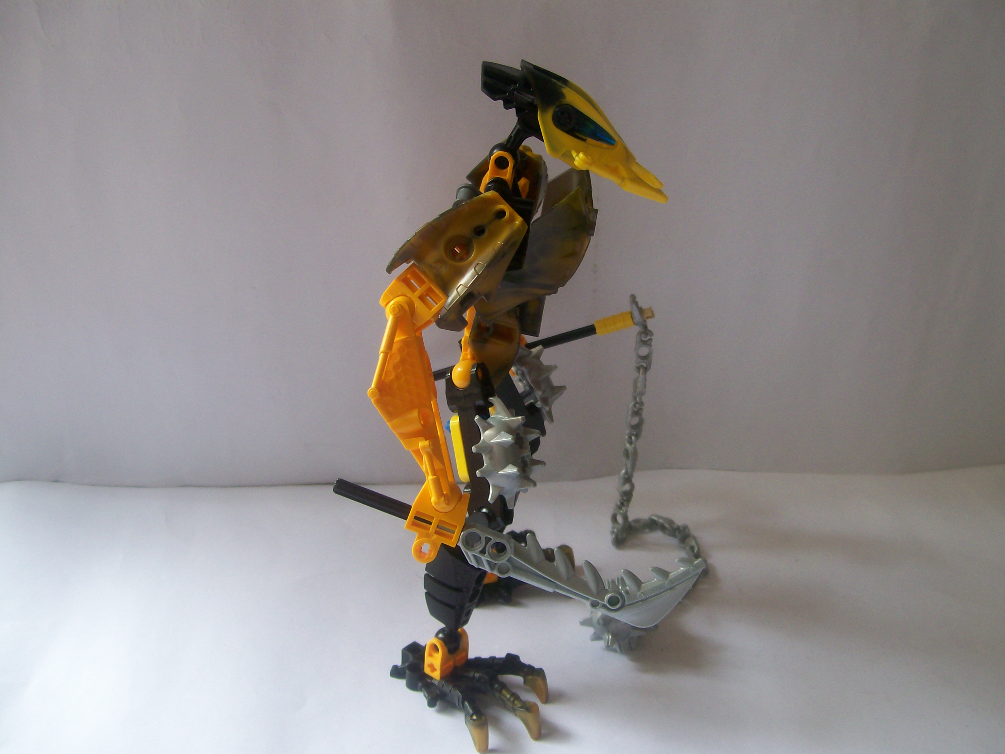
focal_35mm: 36
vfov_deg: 39.7
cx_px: 502
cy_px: 377
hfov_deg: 51.4
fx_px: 1045
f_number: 2.7
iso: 80
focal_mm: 6
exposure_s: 1/102
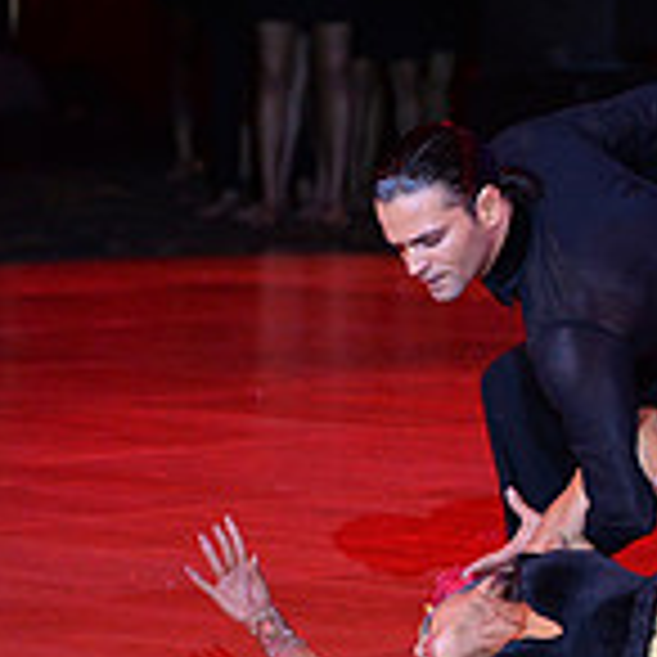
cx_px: 1184
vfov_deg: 4.5
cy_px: 128
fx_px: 8417
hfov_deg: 4.4
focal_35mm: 392
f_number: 4.5
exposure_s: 1/250
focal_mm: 116
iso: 2000
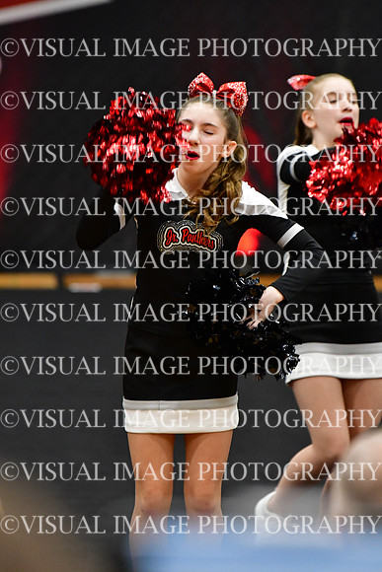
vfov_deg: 6.9
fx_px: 4772
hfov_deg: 4.6
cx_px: 191
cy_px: 286
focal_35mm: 300
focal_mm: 200
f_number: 3.5
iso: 4000
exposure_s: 1/500
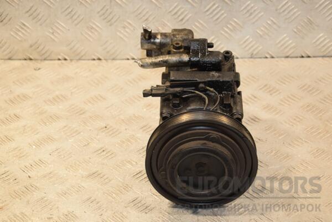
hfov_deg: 23.4
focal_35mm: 87
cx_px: 166
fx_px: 802
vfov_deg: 15.7
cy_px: 111
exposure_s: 1/200
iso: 800
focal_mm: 58
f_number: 6.3
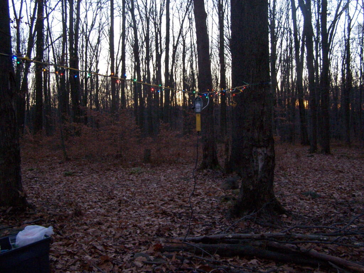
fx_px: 400
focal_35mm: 38
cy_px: 136
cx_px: 182
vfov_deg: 37.7
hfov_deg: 49.0
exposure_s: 1/60
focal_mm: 6.3
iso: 400
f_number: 2.8
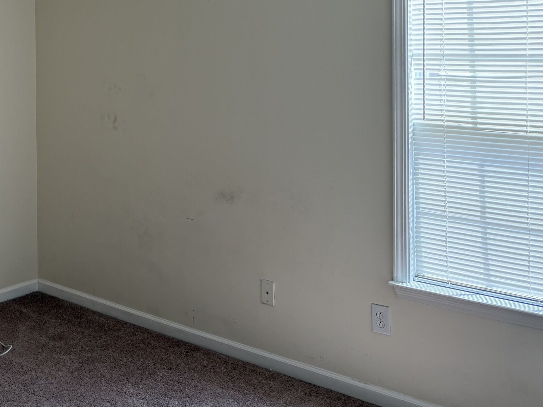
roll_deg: +0.8
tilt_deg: +0.7
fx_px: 722
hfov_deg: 38.6
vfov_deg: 30.4
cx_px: 63
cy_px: 54
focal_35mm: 46
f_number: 1.78
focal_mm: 6.76
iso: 100
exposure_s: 1/199
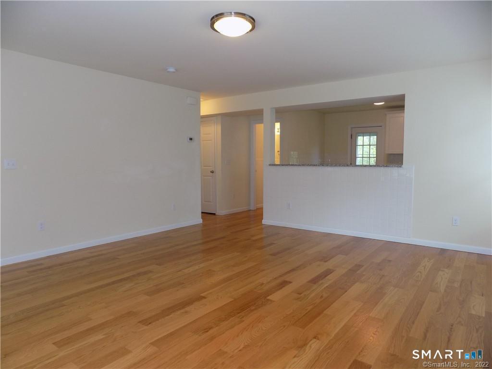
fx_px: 327
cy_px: 184
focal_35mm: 23
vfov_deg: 58.9
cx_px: 246
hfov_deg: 73.9
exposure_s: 1/30
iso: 100
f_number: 3.1
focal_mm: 4
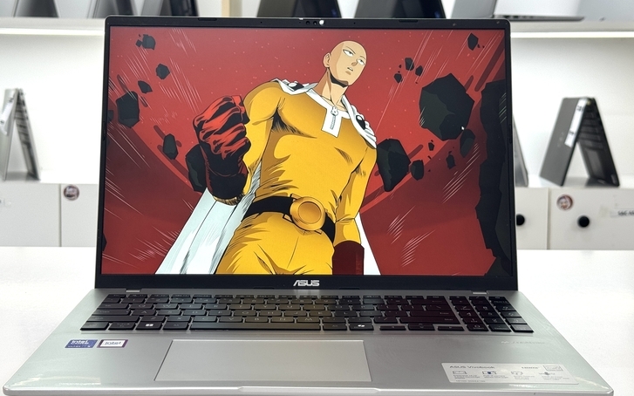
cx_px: 307
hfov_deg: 36.3
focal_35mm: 56
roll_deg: +0.3
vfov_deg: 23.1
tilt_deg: -5.6
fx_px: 967
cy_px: 177
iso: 64
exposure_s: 1/121
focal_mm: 6.76
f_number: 1.78
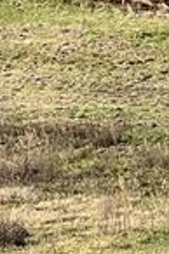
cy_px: -195
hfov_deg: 2.6
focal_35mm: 527
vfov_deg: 3.9
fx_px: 3720
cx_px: 23
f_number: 2.8
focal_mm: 9
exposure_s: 1/633
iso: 32
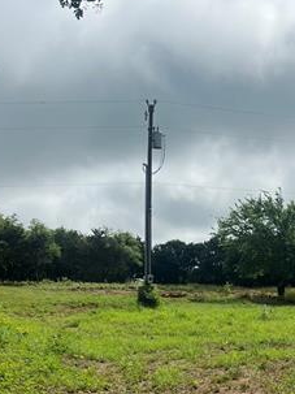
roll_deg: -0.7
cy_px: 312
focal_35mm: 66
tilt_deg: -0.8
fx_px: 750
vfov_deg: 28.8
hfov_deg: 22.1
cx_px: 212
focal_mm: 5.7
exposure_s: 1/11364
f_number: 1.5
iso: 50
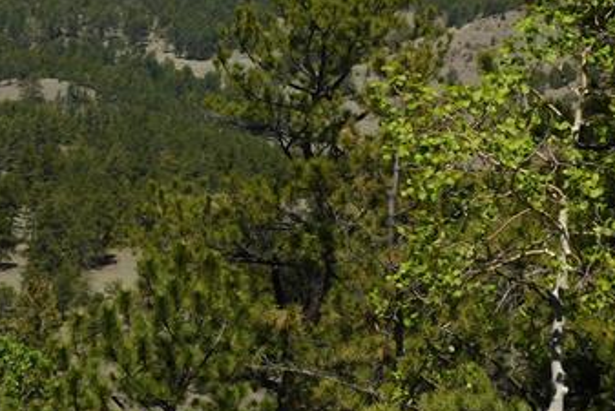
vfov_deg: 8.6
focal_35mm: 158
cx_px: 88
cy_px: -3
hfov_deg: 12.9
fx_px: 2700
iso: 125
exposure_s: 1/1000
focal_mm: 14.2
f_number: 4.4
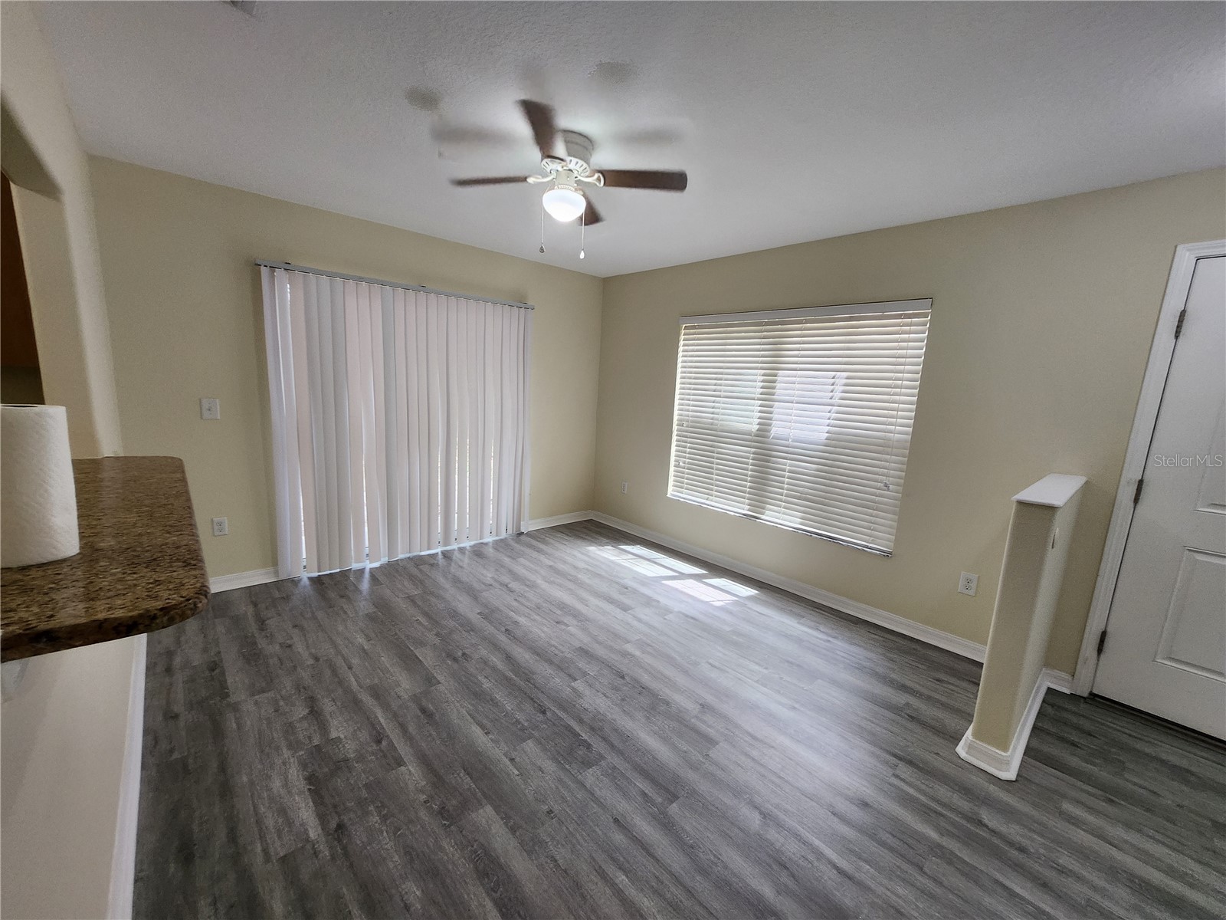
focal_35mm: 13
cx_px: 613
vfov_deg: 89.9
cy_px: 460
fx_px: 460
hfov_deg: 106.2
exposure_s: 1/60
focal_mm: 1.74
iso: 100
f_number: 2.2
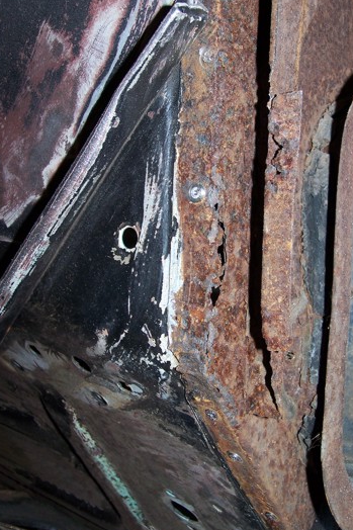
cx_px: 194
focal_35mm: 54
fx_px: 795
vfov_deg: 36.9
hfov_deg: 25.0
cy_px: 264
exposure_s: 1/60
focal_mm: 8.5
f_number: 3.2
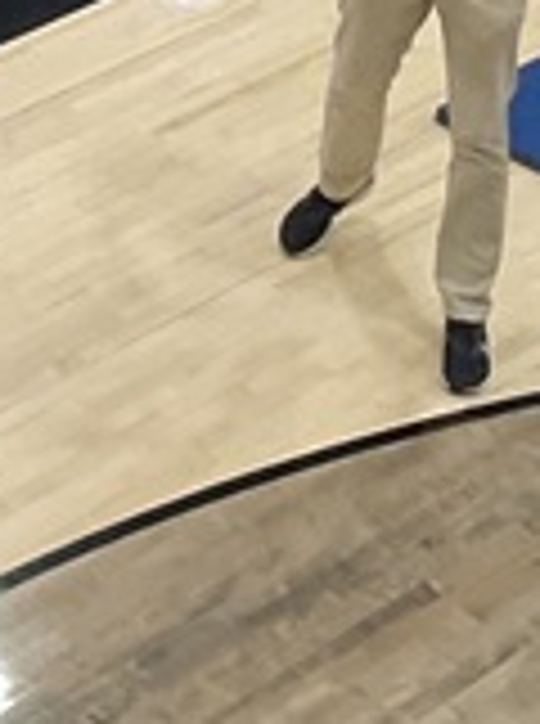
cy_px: -967
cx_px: -567
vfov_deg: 9.6
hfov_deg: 7.6
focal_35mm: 185
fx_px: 3863
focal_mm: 3
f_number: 1.8
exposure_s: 1/60
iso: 125
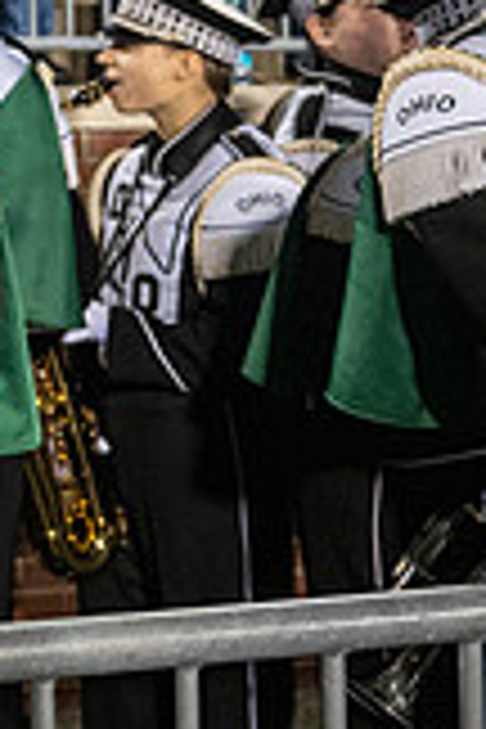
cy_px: -70
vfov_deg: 22.3
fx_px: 1741
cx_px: -554
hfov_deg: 13.2
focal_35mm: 86
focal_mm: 24
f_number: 3.2
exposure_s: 1/500
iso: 2000
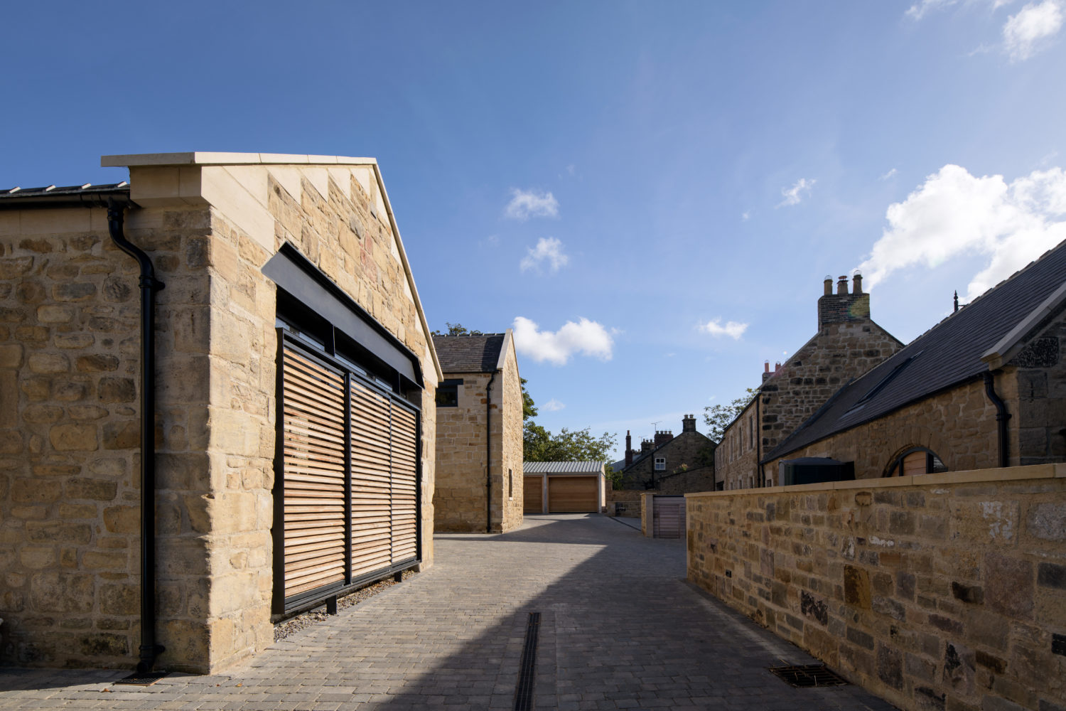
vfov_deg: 64.6
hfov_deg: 86.9
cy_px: 356
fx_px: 563
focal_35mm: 19
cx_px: 533
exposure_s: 1/200
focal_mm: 19
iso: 160
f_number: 11
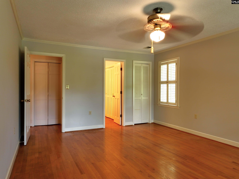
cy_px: 90
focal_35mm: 24
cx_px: 120
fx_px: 166
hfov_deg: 71.6
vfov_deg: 56.8
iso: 100
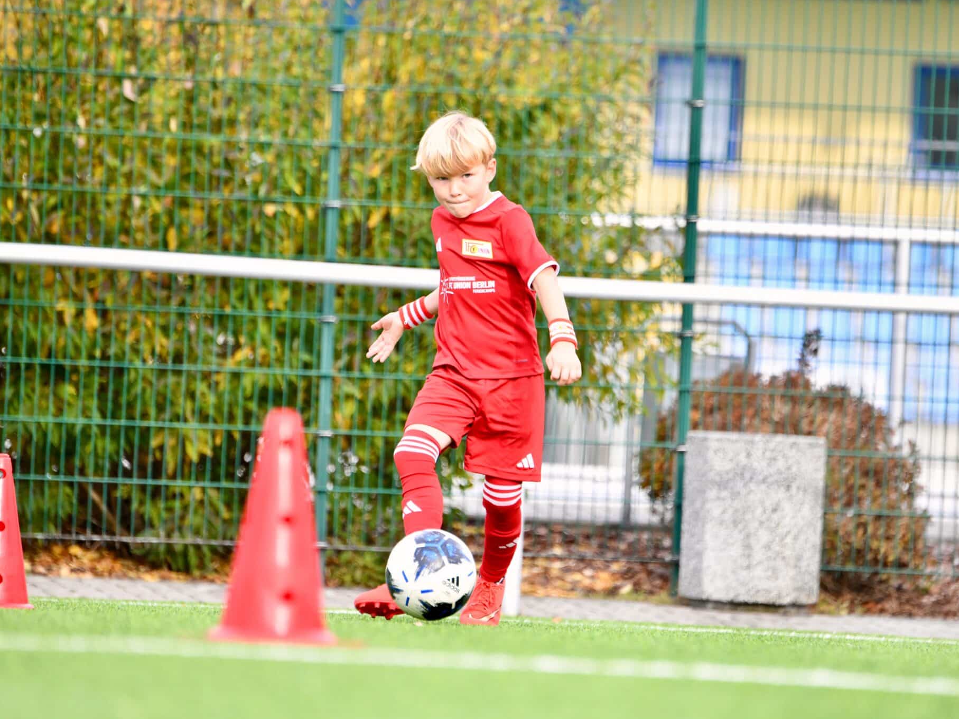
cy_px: 359
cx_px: 507
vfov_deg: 3.4
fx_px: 12023
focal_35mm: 434
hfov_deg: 4.6
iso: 2200
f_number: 5.6
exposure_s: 1/1600
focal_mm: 400
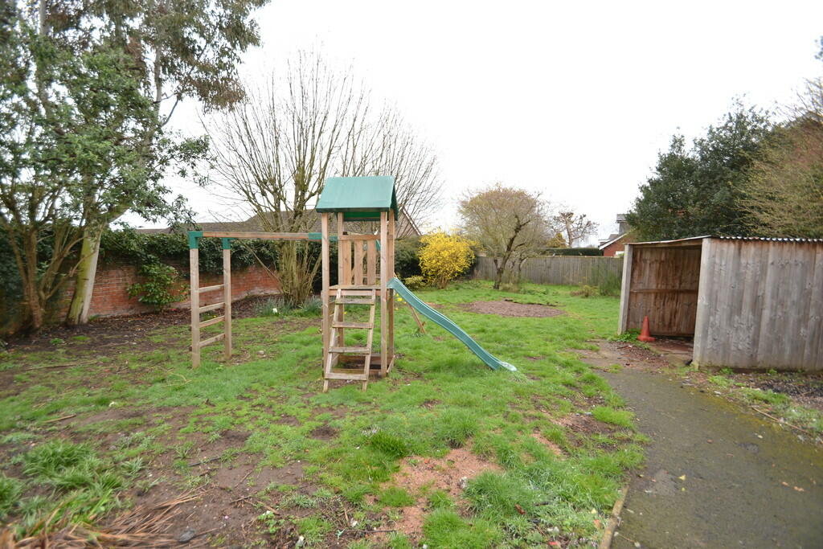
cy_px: 274
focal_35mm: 15
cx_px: 412
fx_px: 343
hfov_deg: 100.4
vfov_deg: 77.3
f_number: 4
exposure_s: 1/125
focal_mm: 10
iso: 100
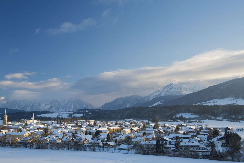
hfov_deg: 45.3
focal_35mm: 43
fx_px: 291
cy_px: 109
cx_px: 107
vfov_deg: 31.0
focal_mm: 20
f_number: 11
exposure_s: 1/25
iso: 100
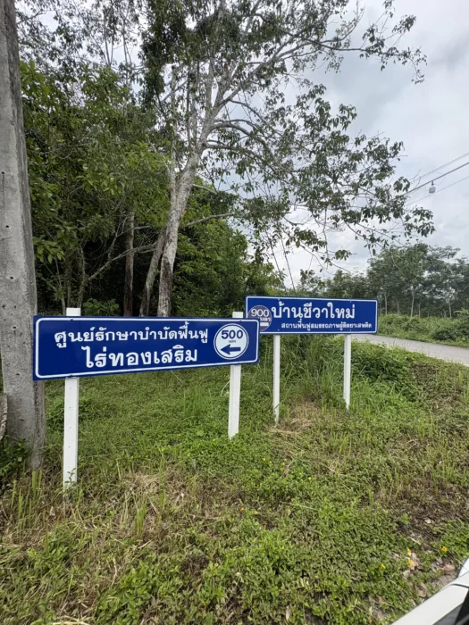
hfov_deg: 85.7
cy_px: 312
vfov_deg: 102.1
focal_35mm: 14
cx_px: 234
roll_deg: -2.6
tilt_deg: +1.0
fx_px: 253
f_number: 2.2
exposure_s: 1/1020
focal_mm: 2.22
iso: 64
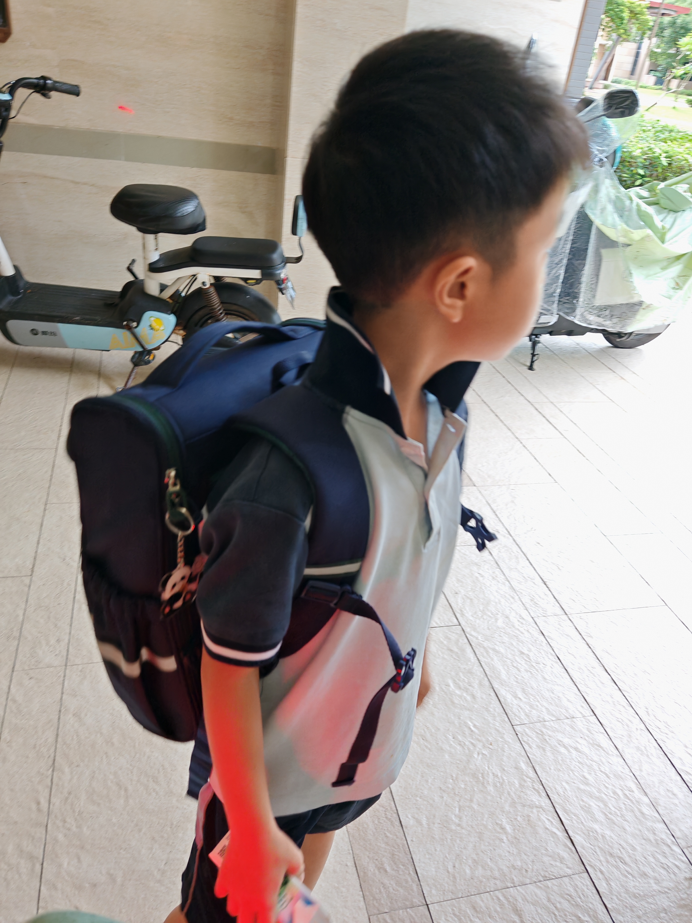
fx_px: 720
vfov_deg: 65.3
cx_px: 346
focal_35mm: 27
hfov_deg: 51.4
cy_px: 462
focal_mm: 6.67
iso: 160
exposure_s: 1/50
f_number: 1.9
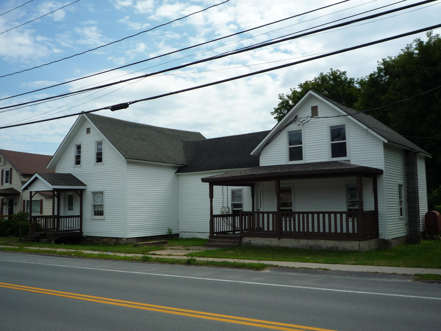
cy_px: 166
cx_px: 220
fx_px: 459
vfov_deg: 39.7
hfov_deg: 51.4
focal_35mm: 36
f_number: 4.5
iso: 100
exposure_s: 1/800
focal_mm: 6.3
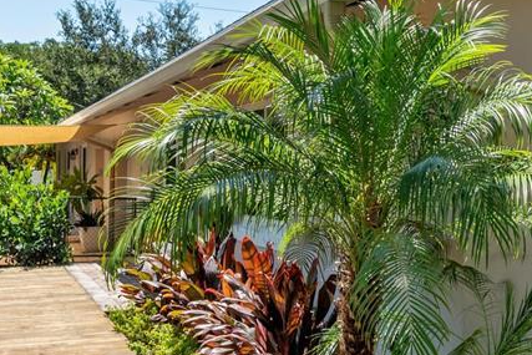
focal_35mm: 60
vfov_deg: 22.6
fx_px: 887
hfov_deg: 32.6
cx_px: 414
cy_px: 169
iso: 250
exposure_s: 1/400
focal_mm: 16
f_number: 8
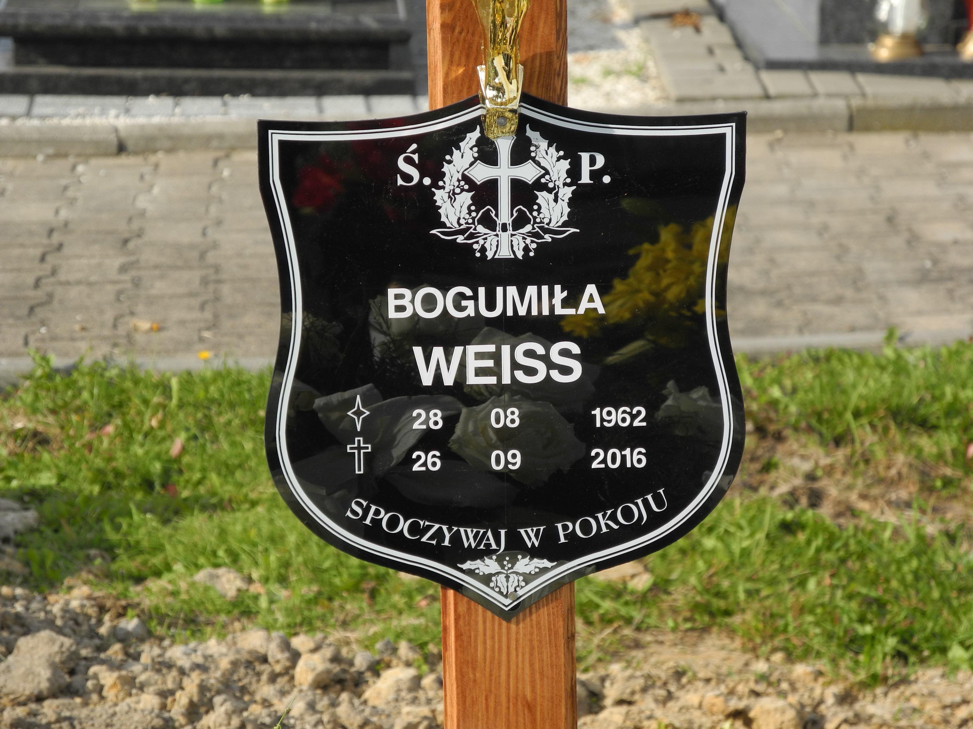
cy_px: 364
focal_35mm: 135
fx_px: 3795
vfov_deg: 11.0
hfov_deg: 14.6
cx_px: 486
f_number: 5
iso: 125
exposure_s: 1/400
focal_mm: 28.9
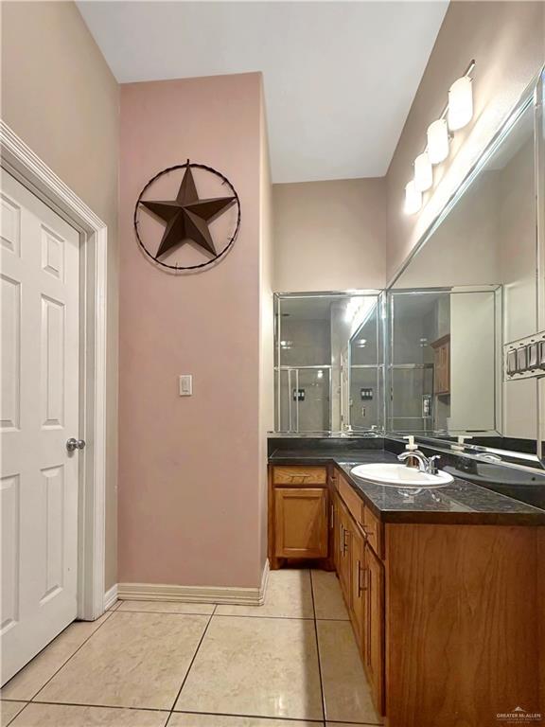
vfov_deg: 102.1
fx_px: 294
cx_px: 272
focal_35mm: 14
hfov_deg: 85.7
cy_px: 364
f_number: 2.2
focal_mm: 2.22
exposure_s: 1/60
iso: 200
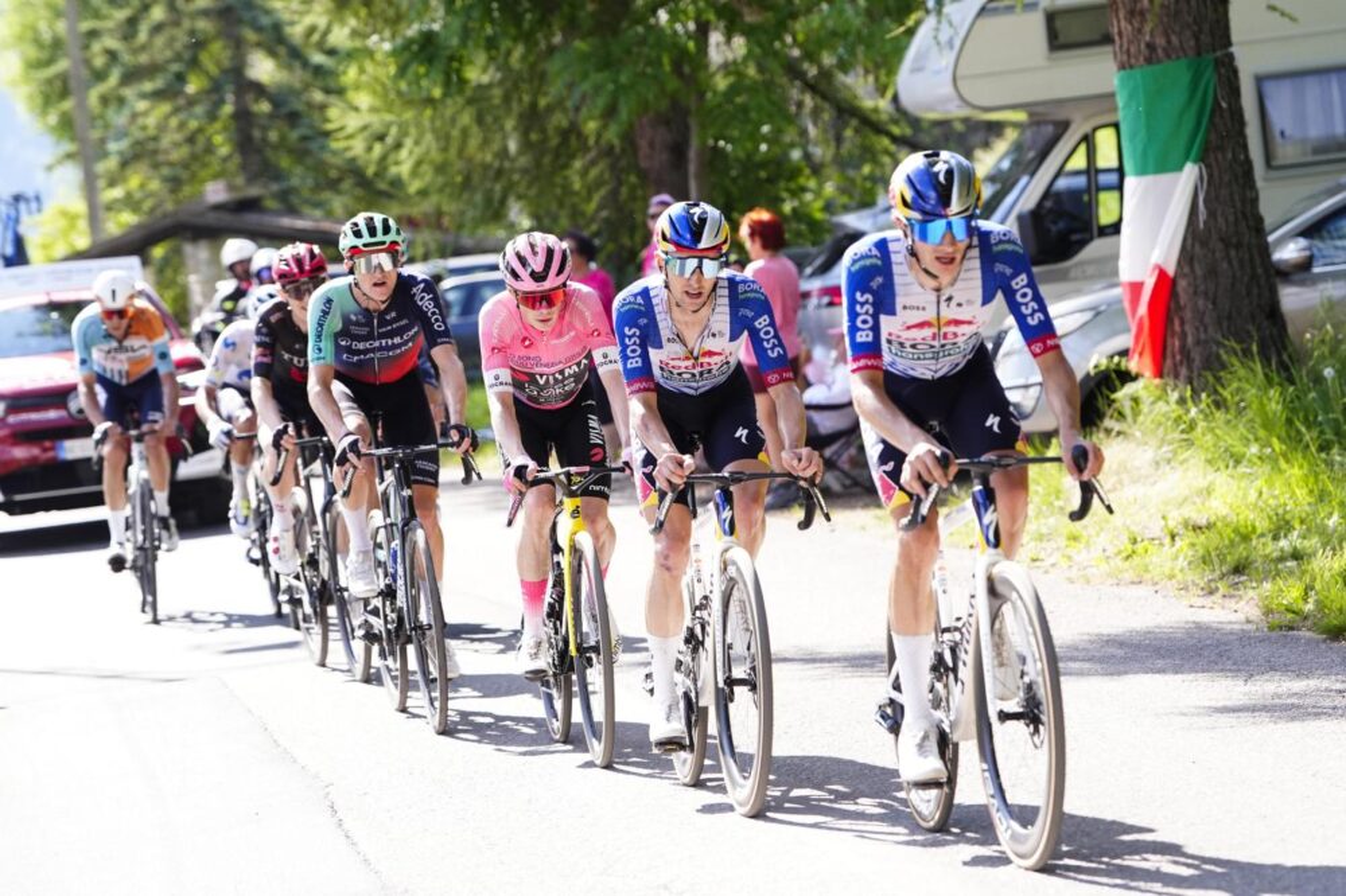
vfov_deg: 11.6
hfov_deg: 17.4
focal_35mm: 118
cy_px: 448
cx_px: 673
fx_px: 4410
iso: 1000
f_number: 3.5
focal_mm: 118
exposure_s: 1/2500
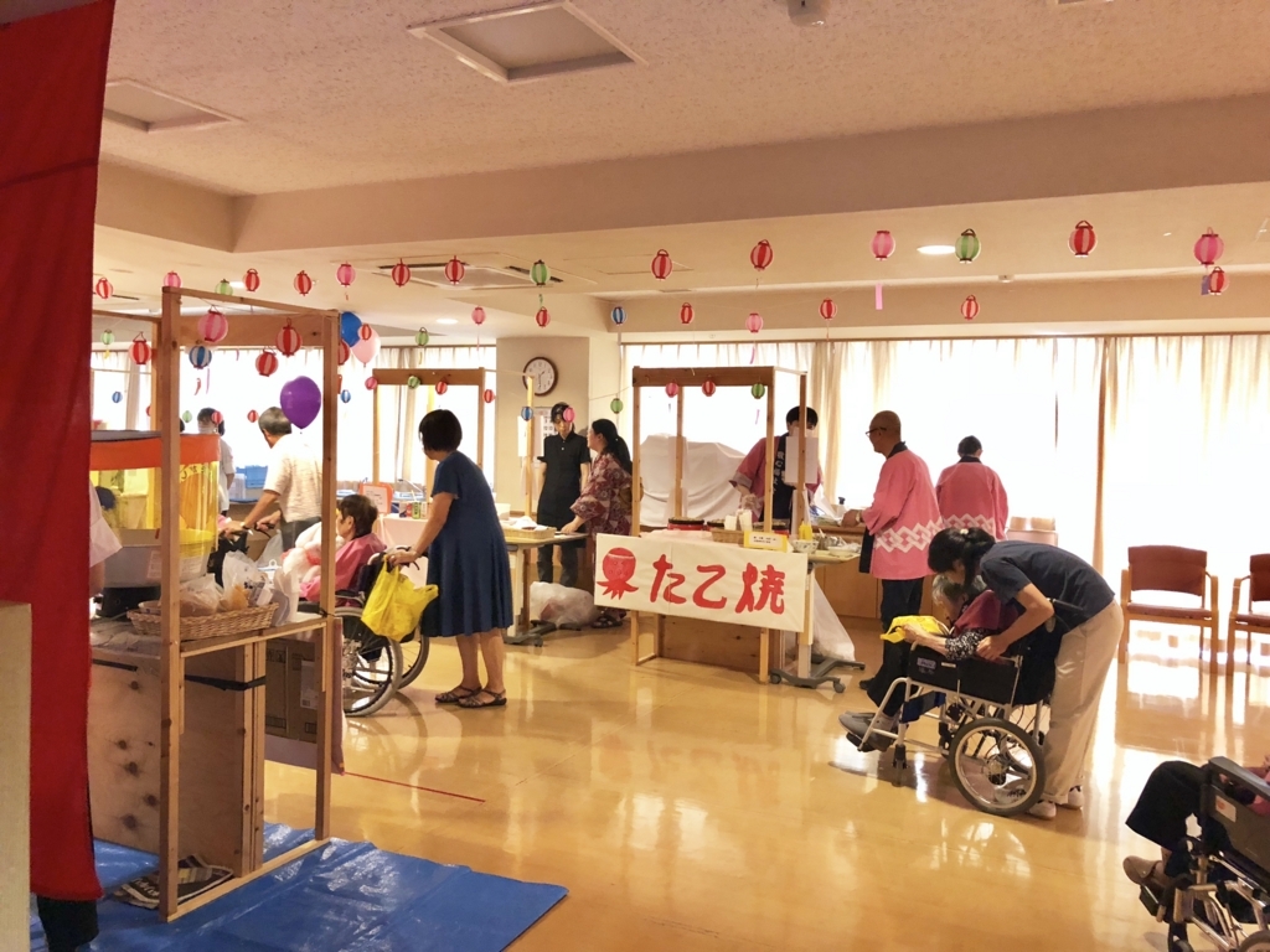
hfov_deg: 63.4
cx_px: 635
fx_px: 1027
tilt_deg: -2.4
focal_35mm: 28
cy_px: 476
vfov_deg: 49.7
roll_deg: -0.6
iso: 100
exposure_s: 1/4
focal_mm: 3.99
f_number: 1.8
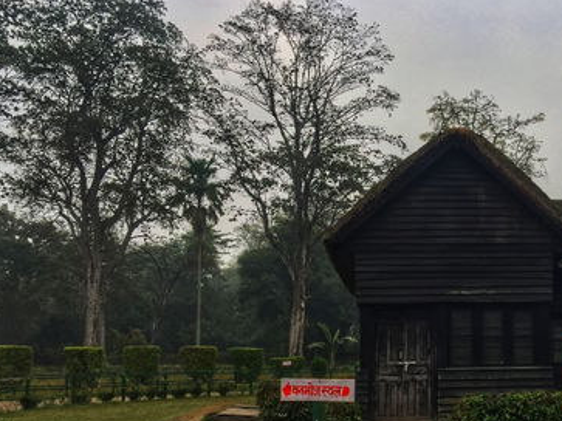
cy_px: 331
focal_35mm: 48
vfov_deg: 29.6
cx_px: 455
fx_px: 779
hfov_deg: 38.1
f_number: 2.2
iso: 32
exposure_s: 1/309
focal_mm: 4.15
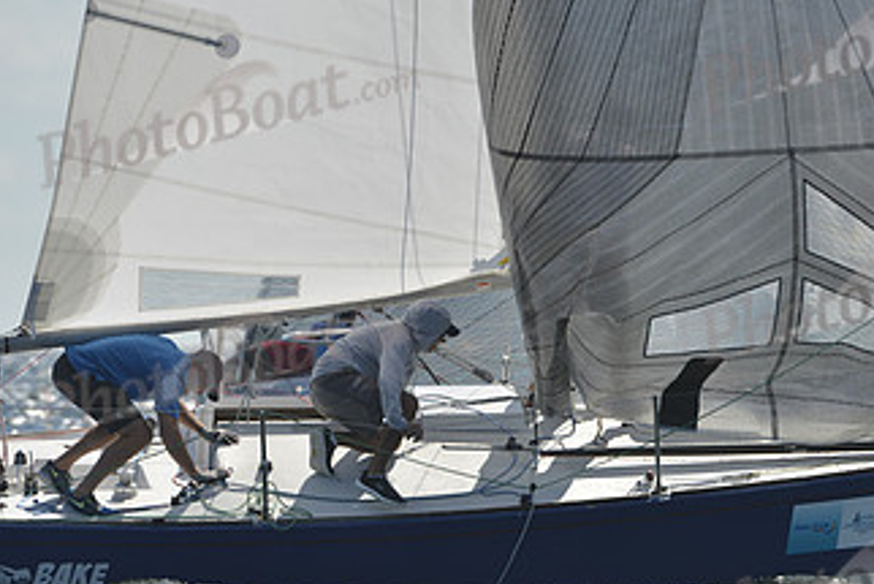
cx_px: 562
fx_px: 17487
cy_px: 471
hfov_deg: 2.9
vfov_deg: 1.9
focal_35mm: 720
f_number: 7.1
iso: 200
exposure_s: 1/1000
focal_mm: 400
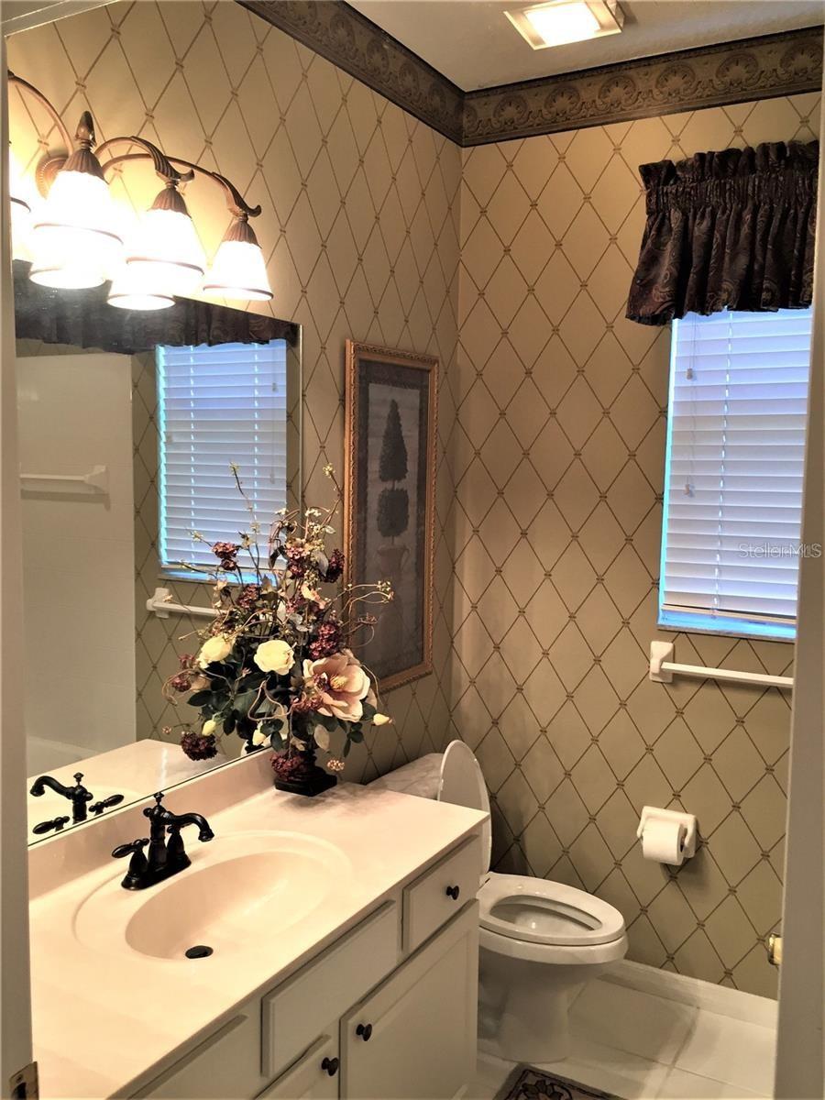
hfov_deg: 48.2
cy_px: 550
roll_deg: -1.1
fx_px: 922
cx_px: 412
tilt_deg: -4.6
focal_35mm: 29
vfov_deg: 61.7
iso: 64
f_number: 2.2
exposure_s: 1/30
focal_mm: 4.15
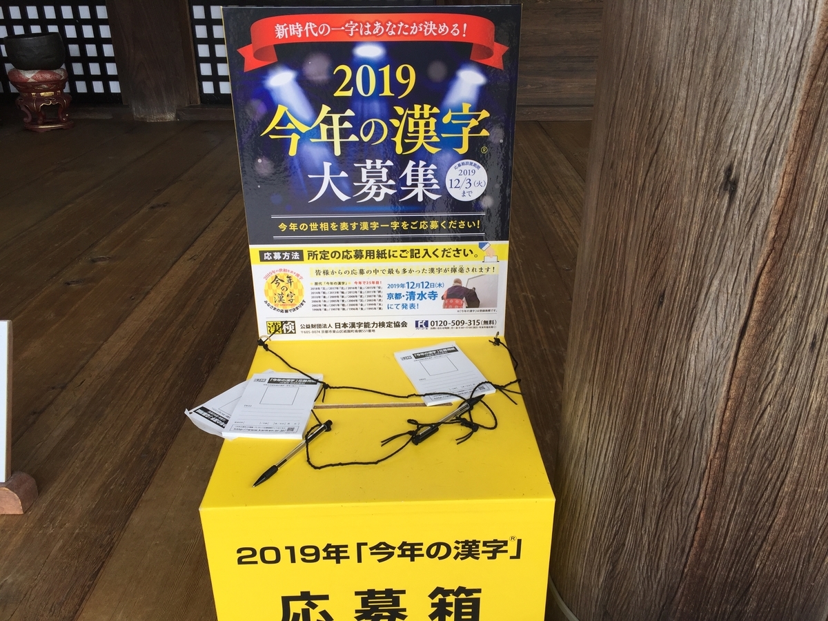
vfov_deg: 48.2
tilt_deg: -25.4
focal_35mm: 29
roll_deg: -0.2
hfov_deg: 61.7
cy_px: 310
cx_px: 414
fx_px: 694
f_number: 2.2
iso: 32
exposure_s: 1/186
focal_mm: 4.15
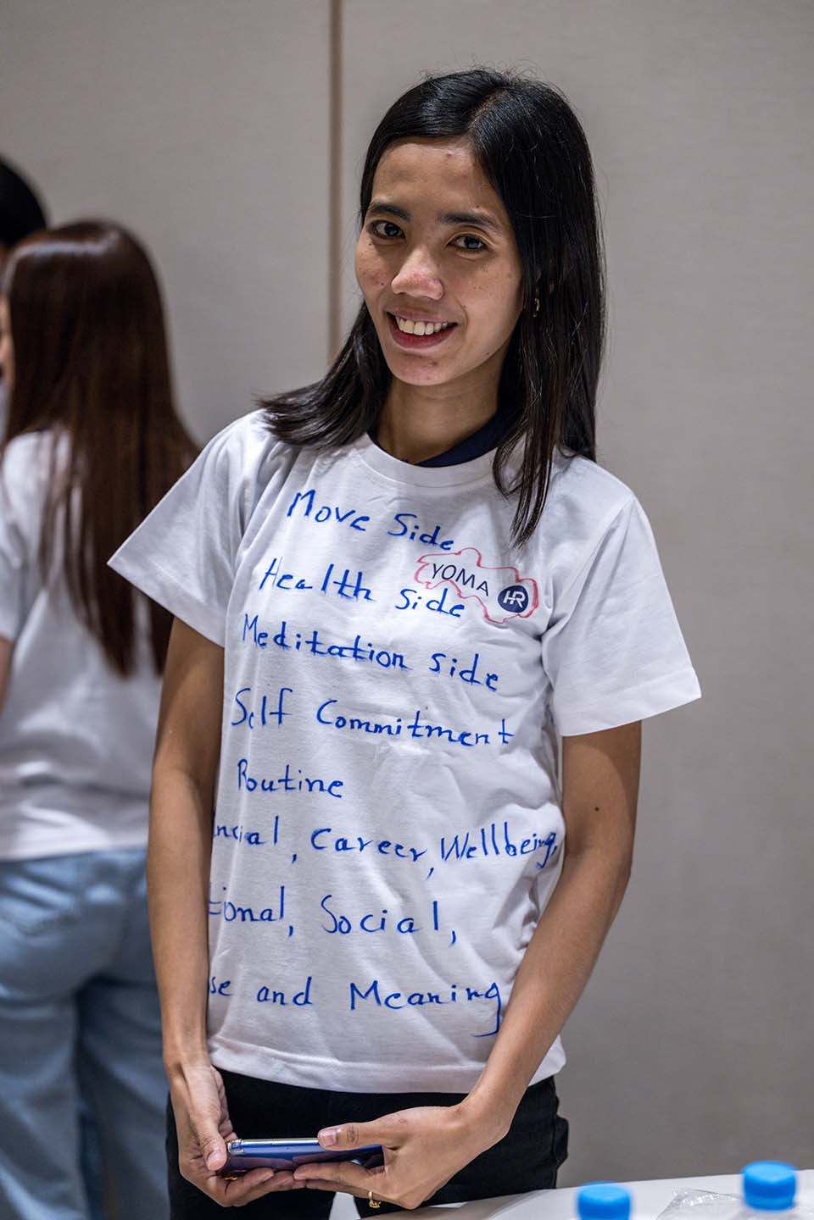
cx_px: 407
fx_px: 2679
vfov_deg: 25.7
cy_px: 610
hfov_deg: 17.3
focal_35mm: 79
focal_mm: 79
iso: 1000
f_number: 2.8
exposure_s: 1/200
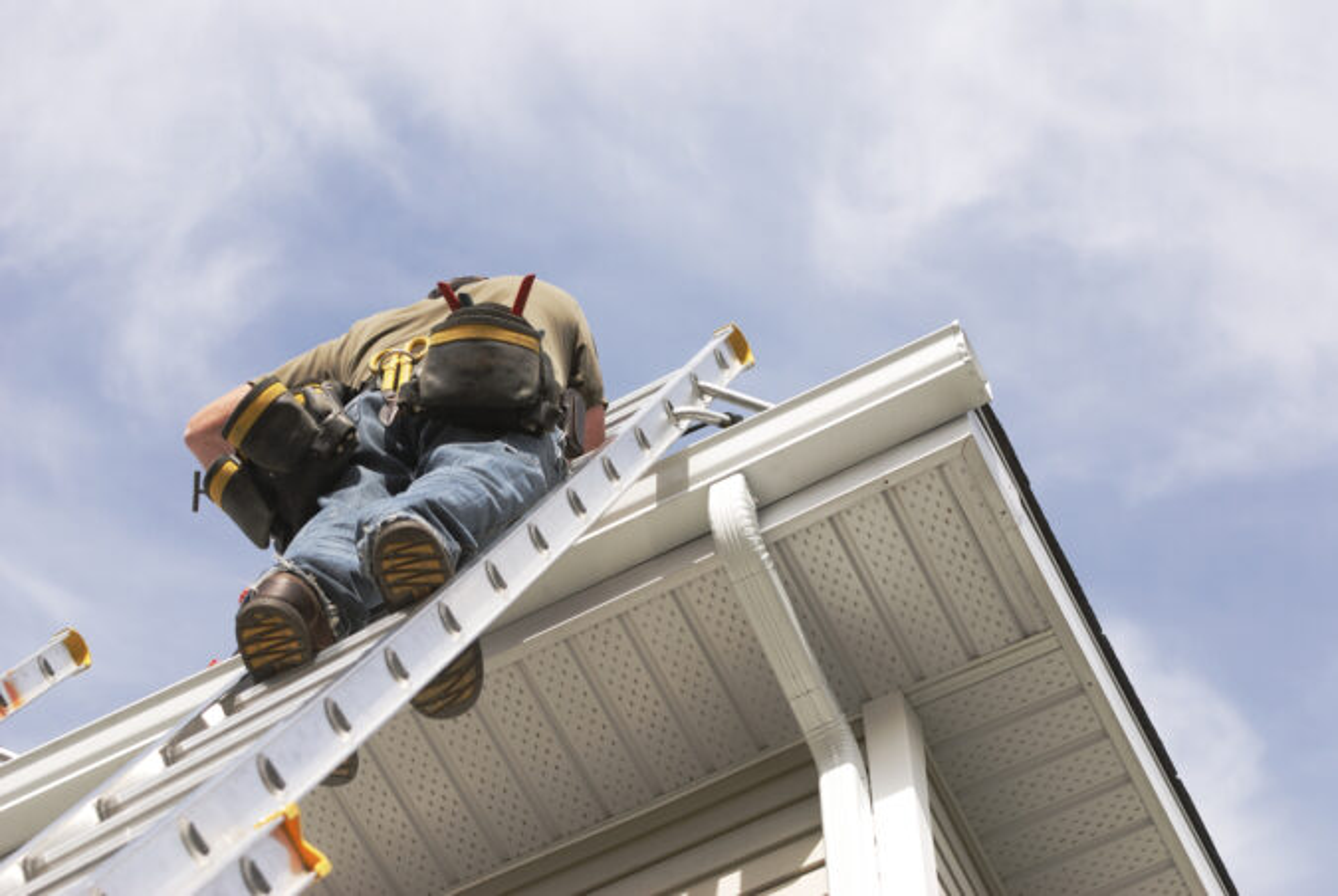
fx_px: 3908
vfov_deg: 13.1
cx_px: 669
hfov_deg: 19.4
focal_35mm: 105
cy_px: 448
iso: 100
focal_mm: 70
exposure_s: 1/400
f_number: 6.3
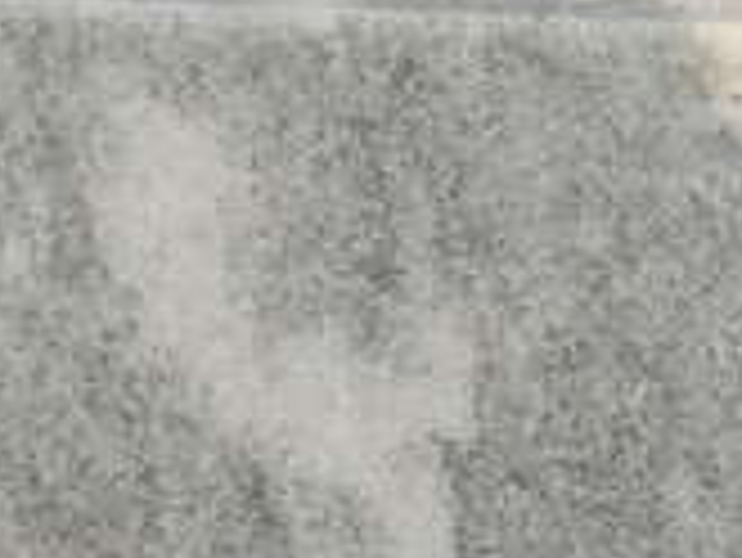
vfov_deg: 10.6
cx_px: 432
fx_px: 2596
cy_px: 1300
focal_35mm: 121
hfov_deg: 16.3
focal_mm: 6.04
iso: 50
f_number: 1.9
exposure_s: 1/320
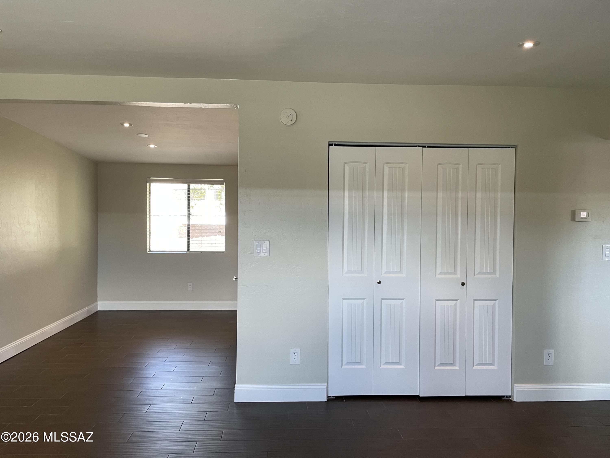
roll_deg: -0.5
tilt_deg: -1.8
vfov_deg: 53.1
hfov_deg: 67.3
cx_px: 305
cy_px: 229
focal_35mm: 26
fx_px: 458
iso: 100
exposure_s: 1/60
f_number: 1.6
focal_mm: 4.2
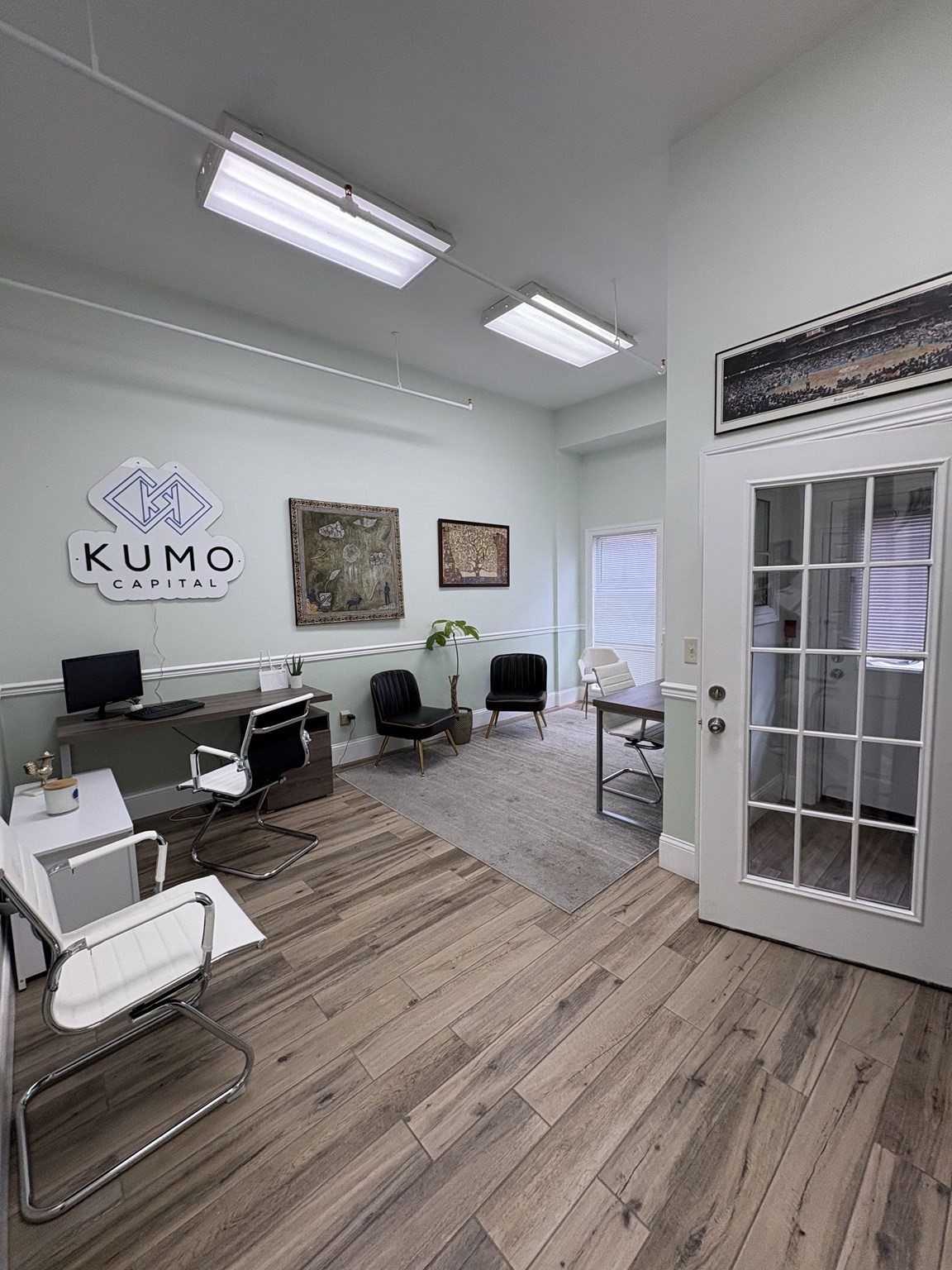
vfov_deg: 102.1
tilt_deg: -3.2
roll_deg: +1.7
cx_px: 476
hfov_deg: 85.7
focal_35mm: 14
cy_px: 635
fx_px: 513
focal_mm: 2.22
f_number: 2.2
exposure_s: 1/120
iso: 125
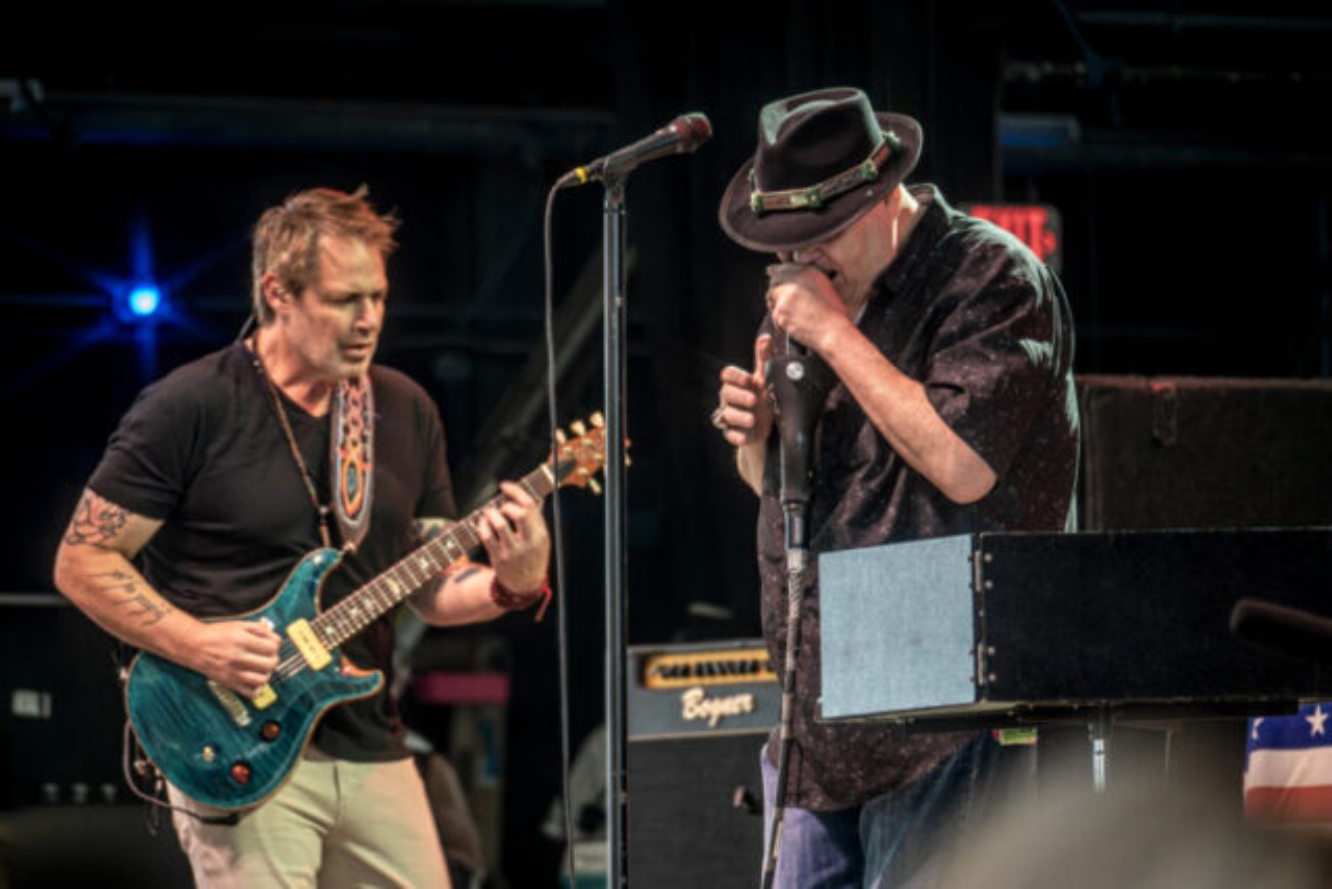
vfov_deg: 3.4
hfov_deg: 5.2
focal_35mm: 400
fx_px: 14802
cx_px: 666
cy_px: 444
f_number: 8
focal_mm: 400
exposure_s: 1/60
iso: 2000
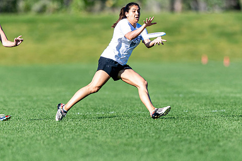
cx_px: 126
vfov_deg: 1.5
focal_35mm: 941
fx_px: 6323
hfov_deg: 2.2
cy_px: 81
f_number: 2.8
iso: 160
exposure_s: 1/2500
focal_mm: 400
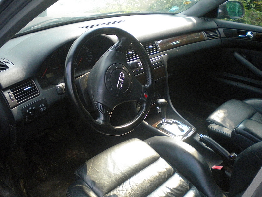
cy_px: 98
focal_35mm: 35
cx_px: 131
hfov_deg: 52.6
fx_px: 265
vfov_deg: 40.7
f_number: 3.1
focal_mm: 6.3
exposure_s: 1/589
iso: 348
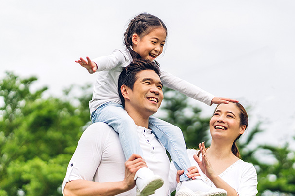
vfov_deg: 12.4
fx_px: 901
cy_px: 118
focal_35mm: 110
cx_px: 181
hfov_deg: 18.6
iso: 100
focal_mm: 85
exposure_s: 1/4000
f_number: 1.8
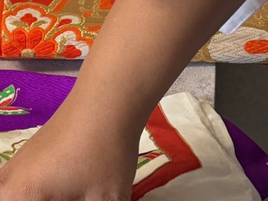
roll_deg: +16.3
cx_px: -333
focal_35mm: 138
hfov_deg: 12.0
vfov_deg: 10.6
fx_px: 1068
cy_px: 233
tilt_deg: -30.7
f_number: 1.78
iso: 200
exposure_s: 1/68
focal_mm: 6.76
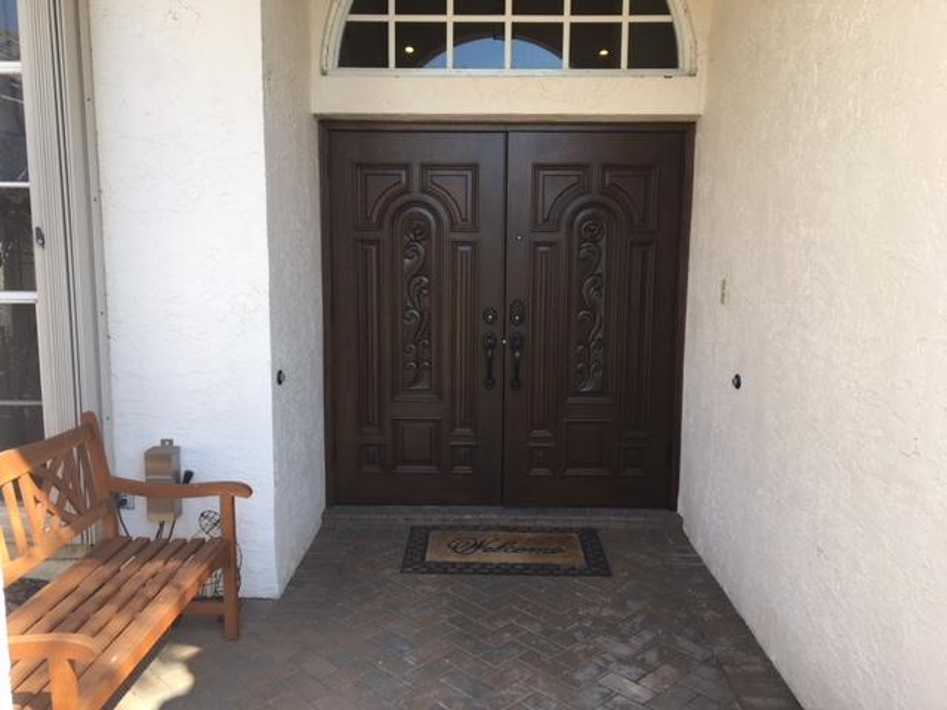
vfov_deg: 48.2
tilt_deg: -8.2
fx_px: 793
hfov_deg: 61.7
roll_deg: -0.7
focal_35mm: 29
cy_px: 355
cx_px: 474
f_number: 2.2
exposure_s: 1/298
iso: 25
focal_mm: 4.15
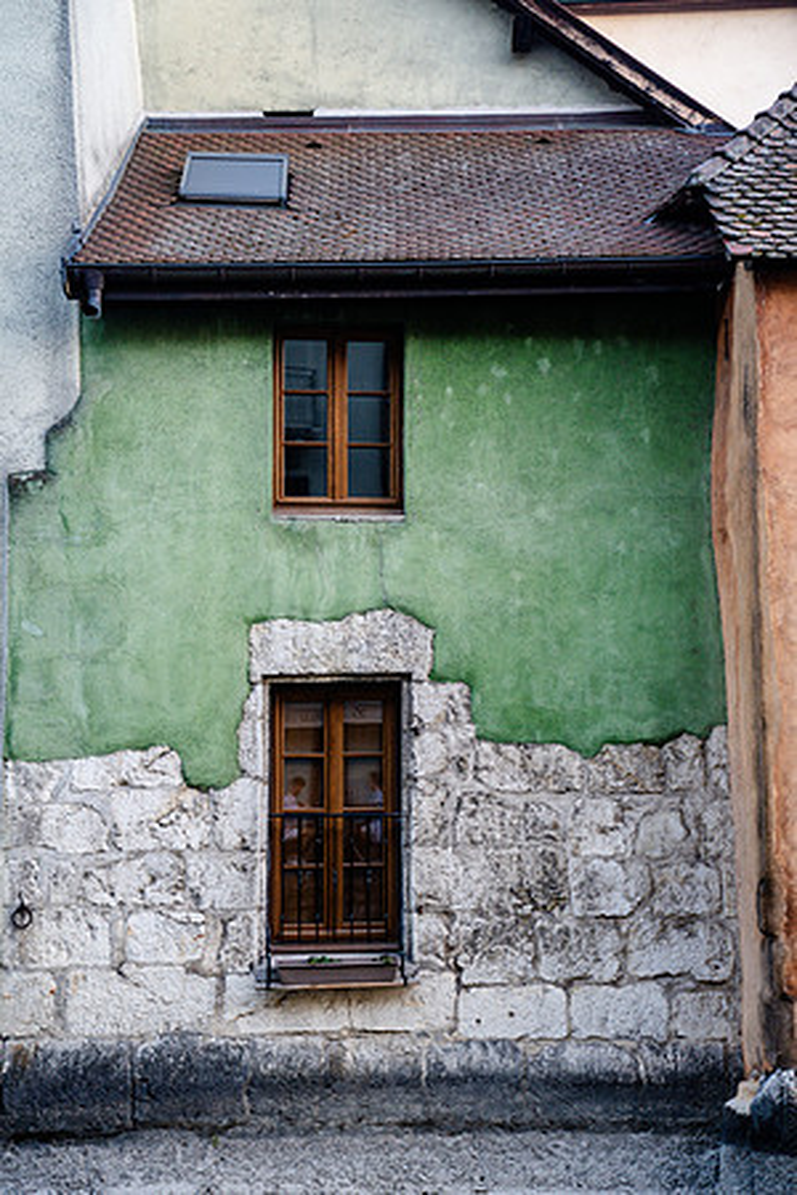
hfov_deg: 20.9
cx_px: 398
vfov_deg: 31.0
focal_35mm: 65
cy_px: 598
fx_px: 2158
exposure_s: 1/50
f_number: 4
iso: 1000
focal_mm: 65
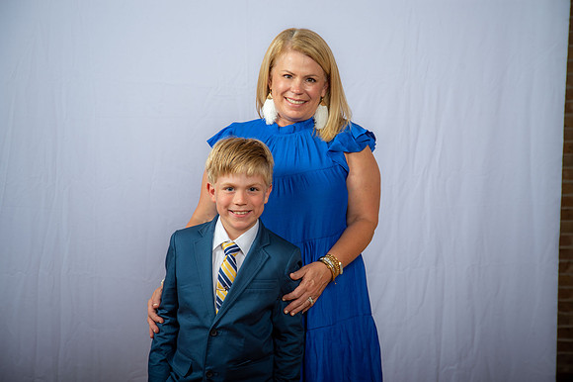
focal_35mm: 66
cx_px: 286
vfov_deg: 20.6
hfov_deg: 30.5
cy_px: 191
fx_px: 1050
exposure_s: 1/200
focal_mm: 66
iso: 250
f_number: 5.6
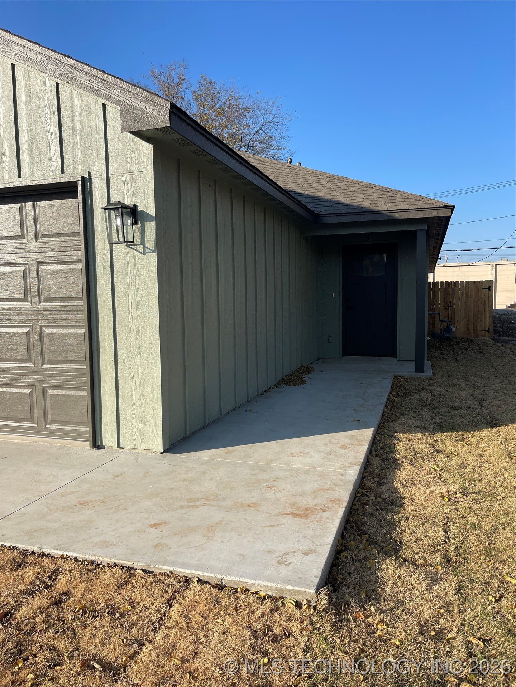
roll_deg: +0.7
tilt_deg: -4.2
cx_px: 258
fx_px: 497
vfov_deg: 69.4
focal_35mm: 25
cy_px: 344
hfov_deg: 54.9
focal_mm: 5.1
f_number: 1.6
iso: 32
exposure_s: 1/2433
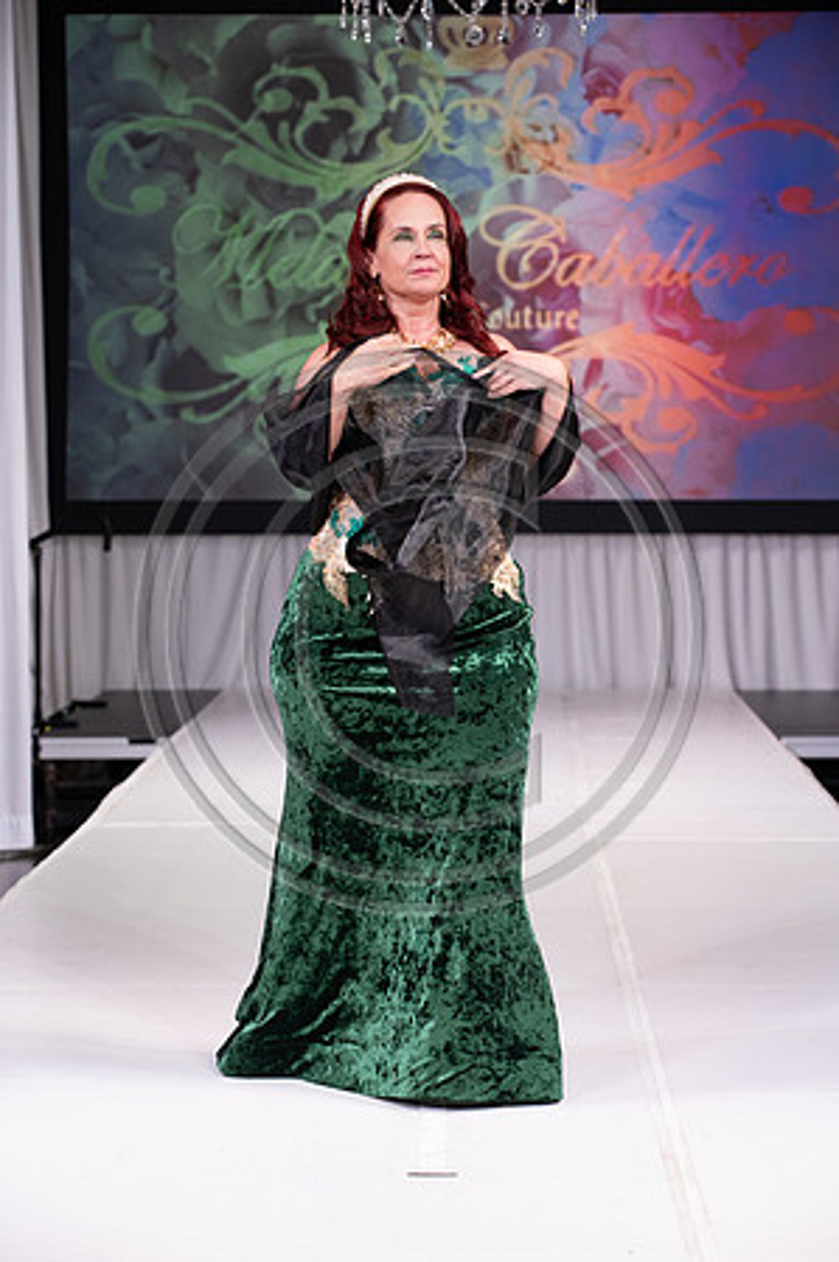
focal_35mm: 95
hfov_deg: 14.4
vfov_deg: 21.5
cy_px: 631
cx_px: 420
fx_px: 3328
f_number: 5.6
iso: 2000
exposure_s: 1/400
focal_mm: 95
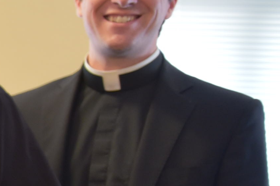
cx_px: -443
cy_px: 318
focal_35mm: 149
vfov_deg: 8.9
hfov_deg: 11.0
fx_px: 1159
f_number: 2.8
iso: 1100
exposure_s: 1/60
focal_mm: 28
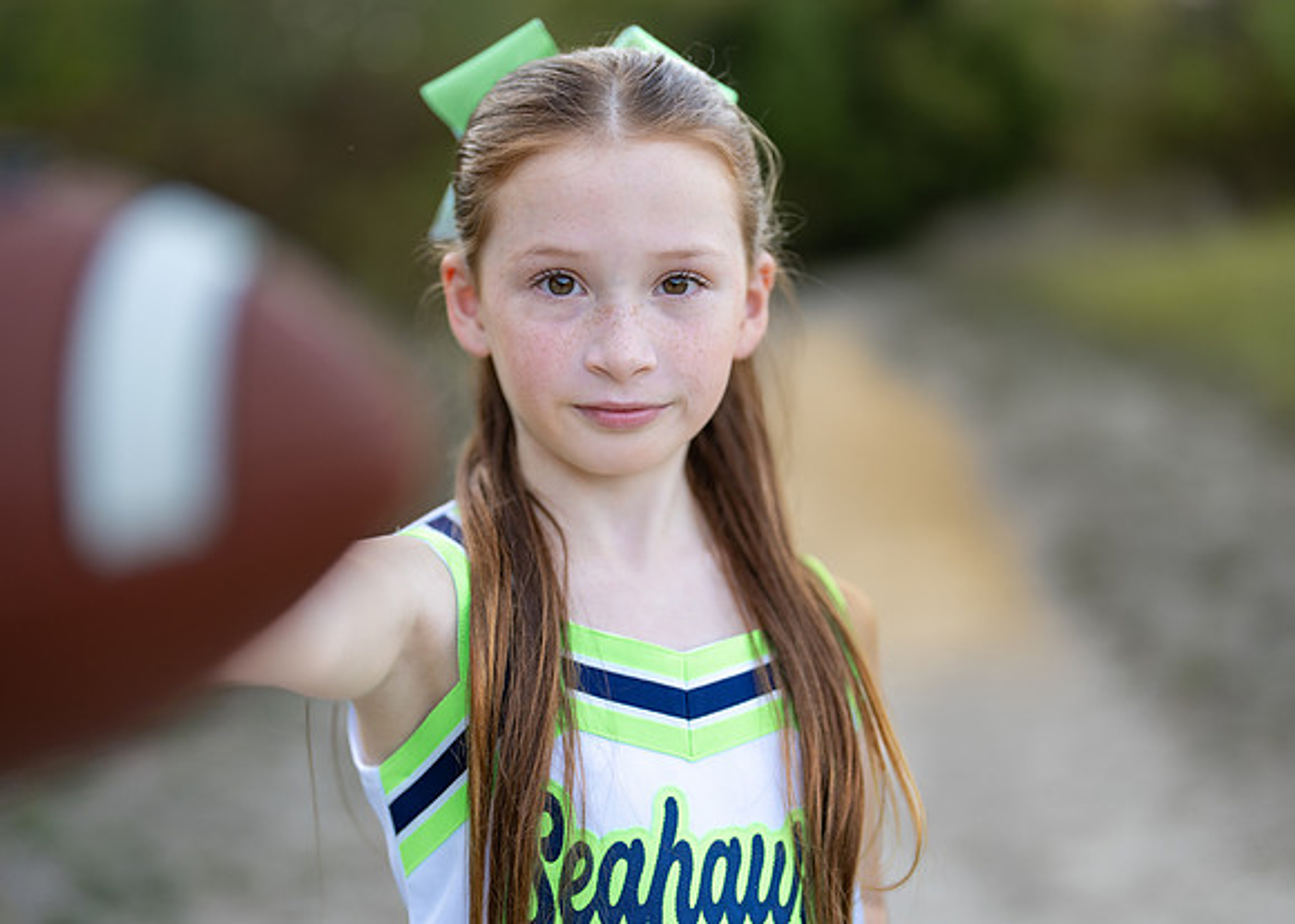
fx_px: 2115
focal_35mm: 58
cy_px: 484
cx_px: 655
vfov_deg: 24.6
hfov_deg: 34.0
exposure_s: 1/1000
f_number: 1.2
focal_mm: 50
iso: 100
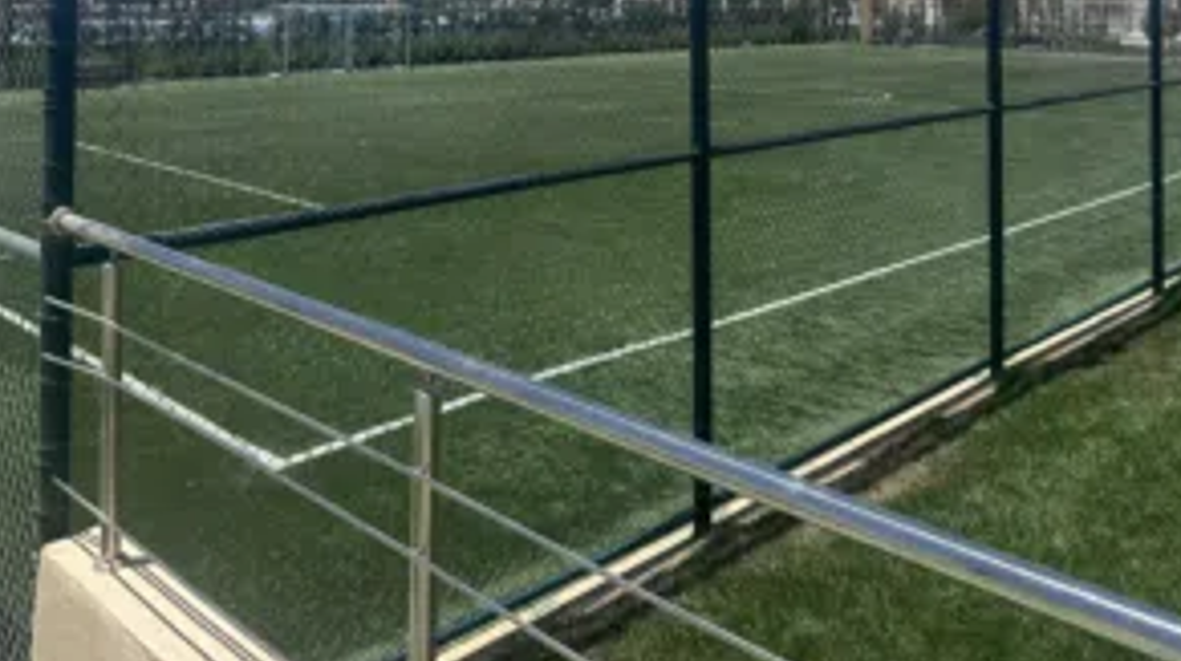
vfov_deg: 29.9
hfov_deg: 55.3
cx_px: 584
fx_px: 1126
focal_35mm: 36
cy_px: -41
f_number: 1.78
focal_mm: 6.86
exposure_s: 1/5525
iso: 80
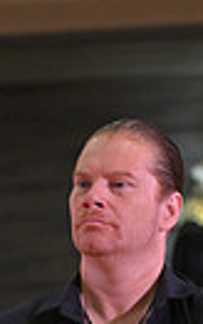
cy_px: 646
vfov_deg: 4.2
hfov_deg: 2.6
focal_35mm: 497
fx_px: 4395
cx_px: -9
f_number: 5
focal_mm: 110
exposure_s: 1/320
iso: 2000
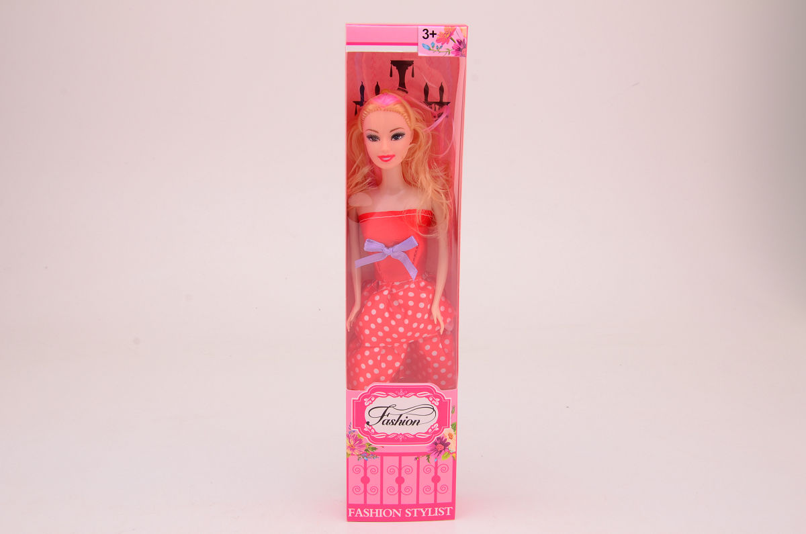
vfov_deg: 31.8
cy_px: 267
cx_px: 403
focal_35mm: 42
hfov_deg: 46.5
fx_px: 938
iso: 100
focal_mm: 28
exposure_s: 1/15
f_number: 13
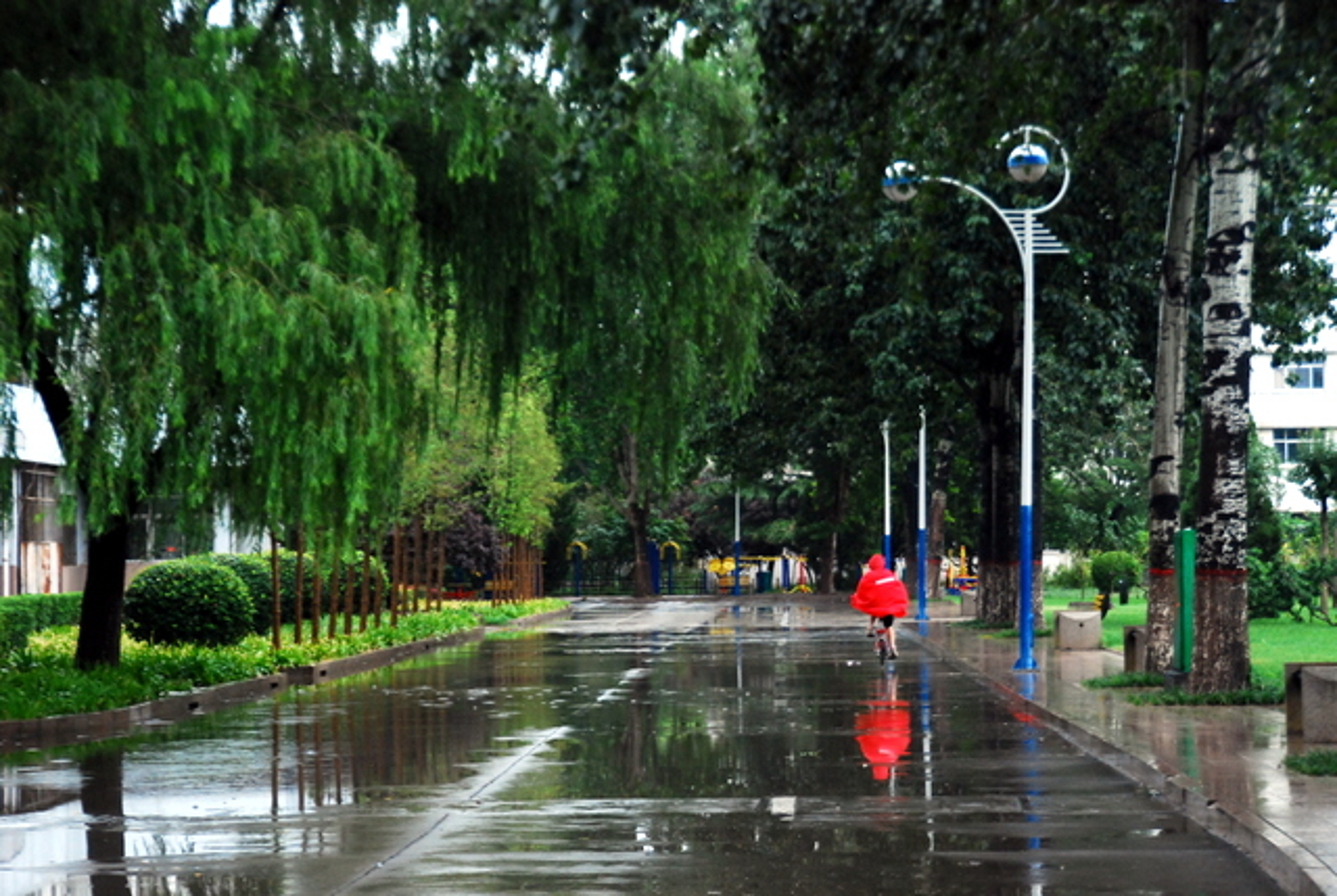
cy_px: 448
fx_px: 3348
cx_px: 668
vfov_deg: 15.2
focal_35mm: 90
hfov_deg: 22.6
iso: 800
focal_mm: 60
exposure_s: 1/160
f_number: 5.3
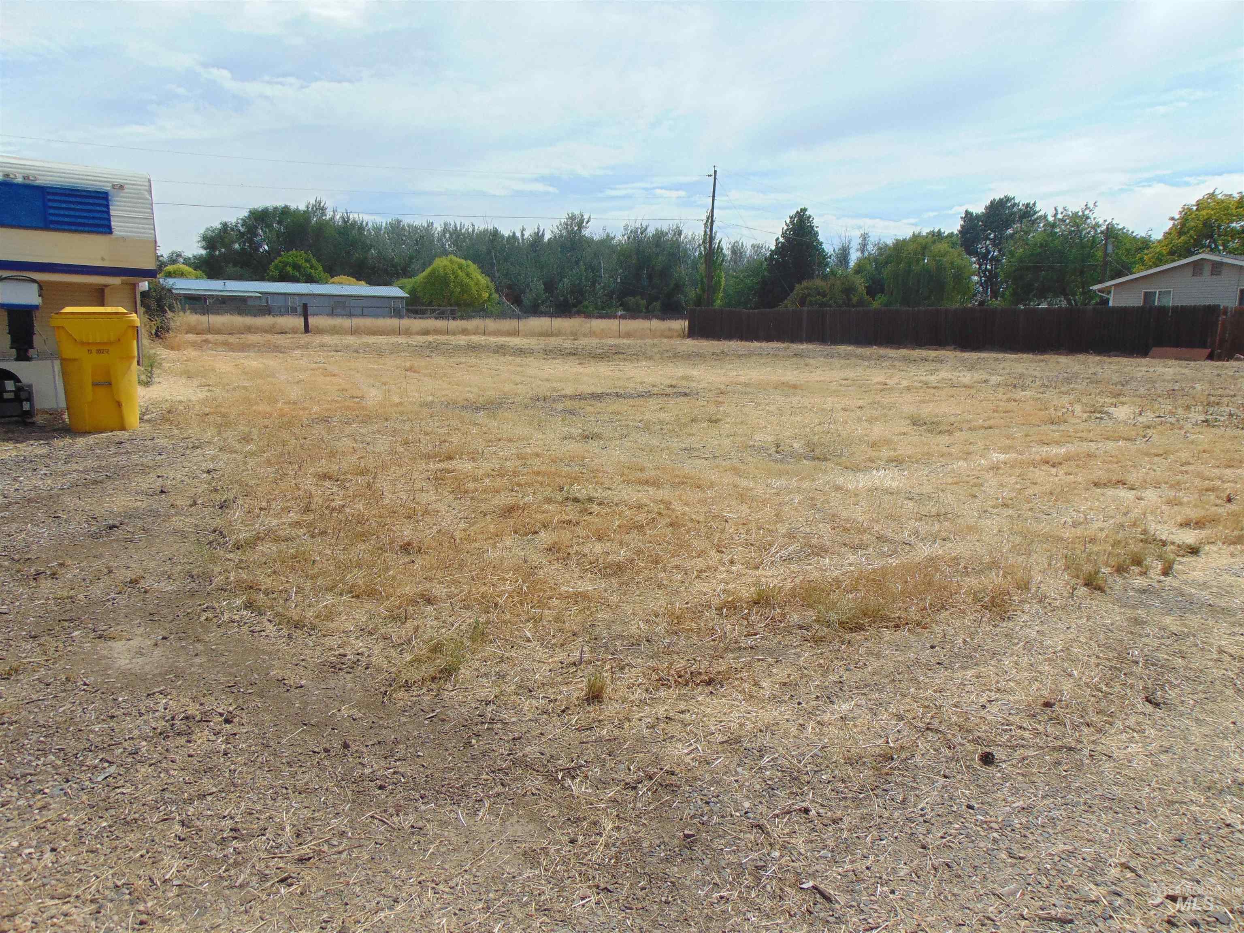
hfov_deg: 69.4
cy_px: 466
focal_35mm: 25
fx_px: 898
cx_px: 622
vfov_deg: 54.9
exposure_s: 1/400
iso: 80
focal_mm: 4.5
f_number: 7.7
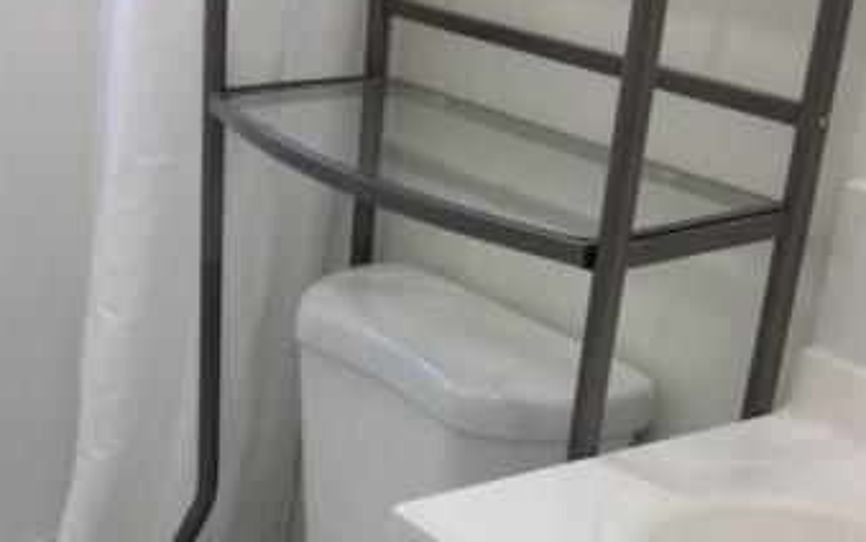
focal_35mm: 70
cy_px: 458
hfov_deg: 29.1
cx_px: 281
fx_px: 1652
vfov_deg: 18.4
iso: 64
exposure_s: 1/40
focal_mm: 4.28
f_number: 2.4
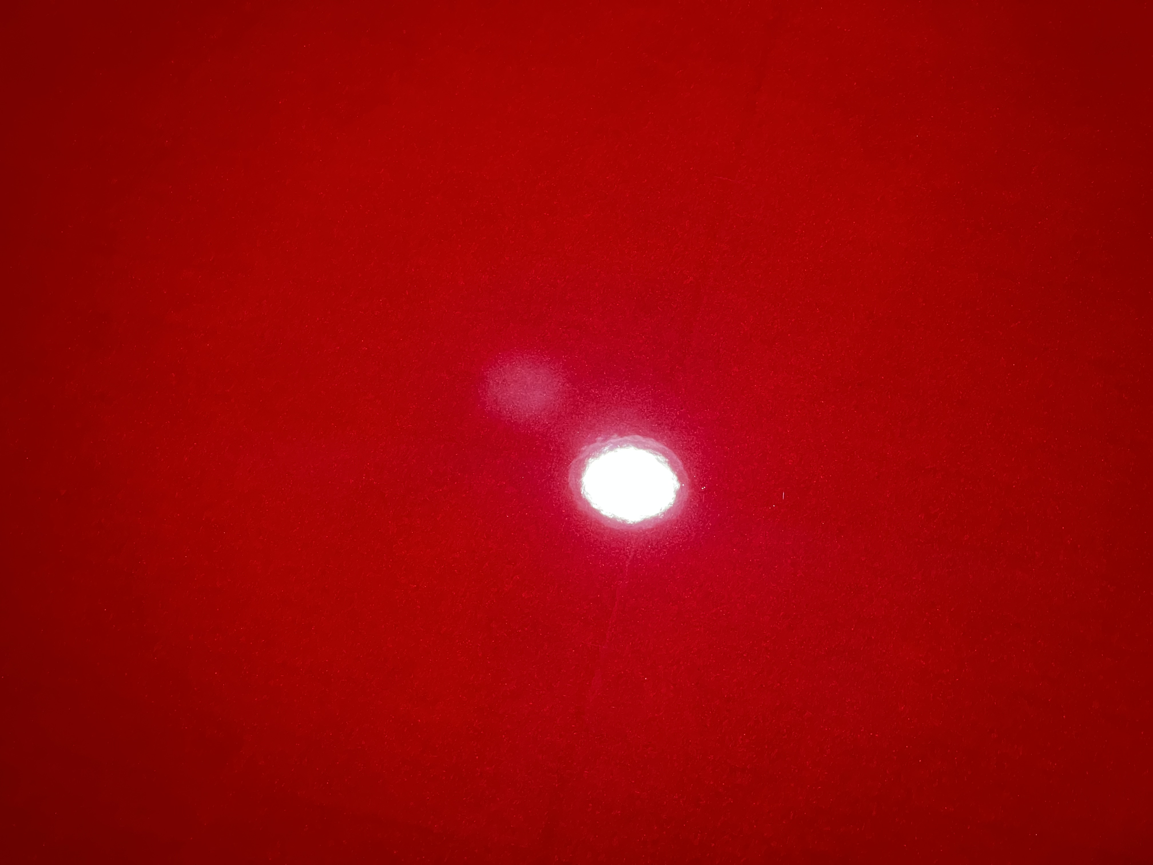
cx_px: 576
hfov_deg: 25.3
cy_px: 432
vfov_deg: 19.1
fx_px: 2565
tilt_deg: -49.7
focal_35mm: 77
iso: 640
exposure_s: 1/40
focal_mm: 9
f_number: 2.8
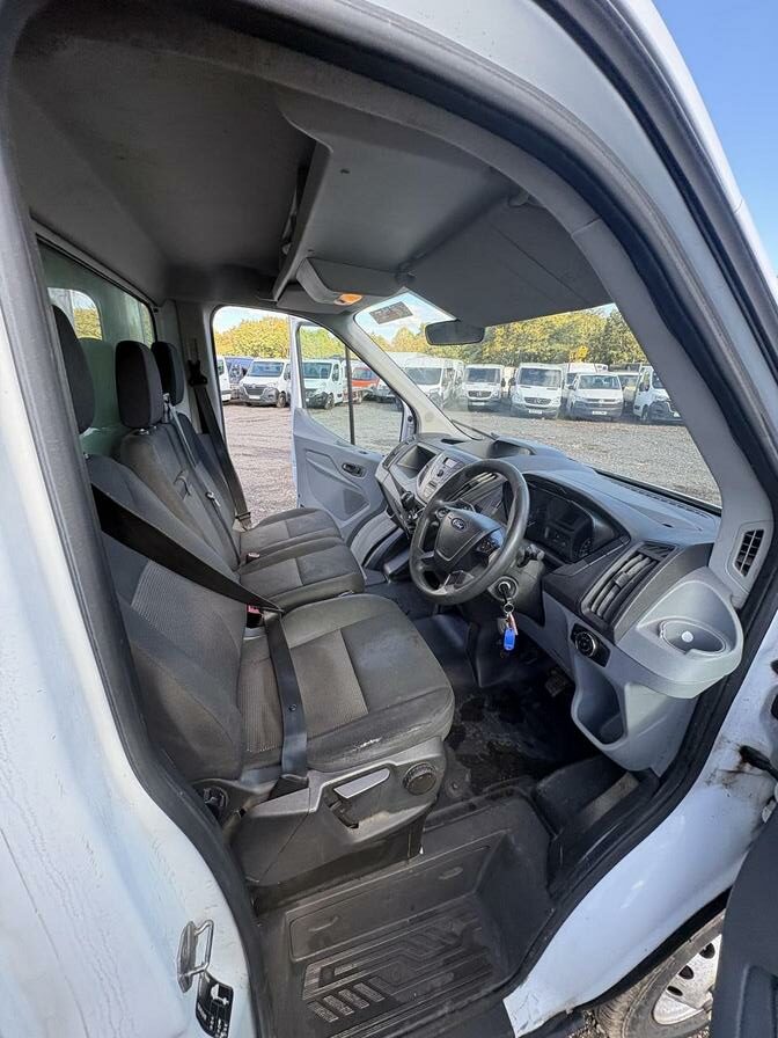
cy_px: 519
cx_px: 389
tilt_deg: -16.7
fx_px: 420
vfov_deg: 102.1
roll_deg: -3.6
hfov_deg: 85.7
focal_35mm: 14
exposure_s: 1/116
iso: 40
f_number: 2.2
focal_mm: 2.22
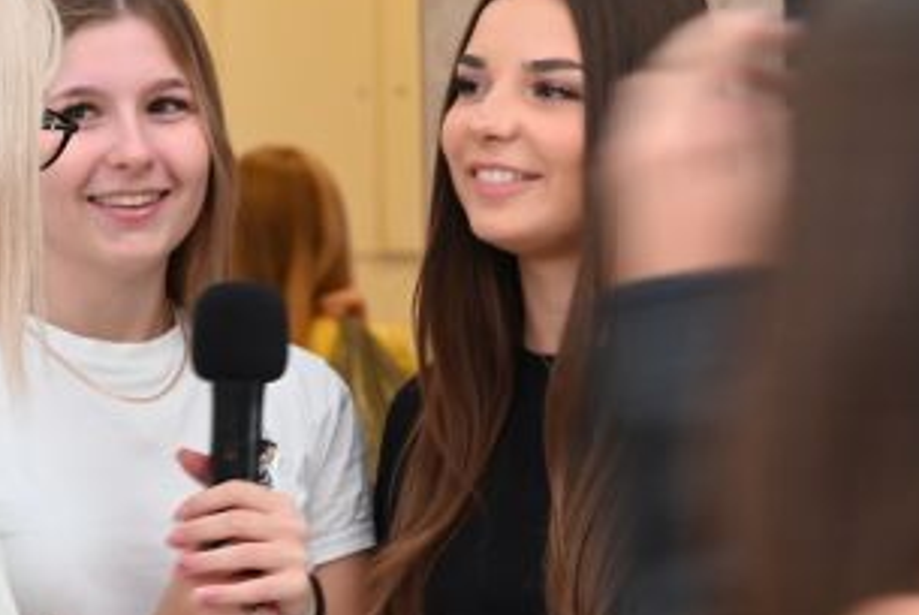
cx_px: 425
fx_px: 6362
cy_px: 525
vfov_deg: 5.5
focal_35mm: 249
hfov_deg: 8.3
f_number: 6.3
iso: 1600
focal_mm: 95
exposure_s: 1/30
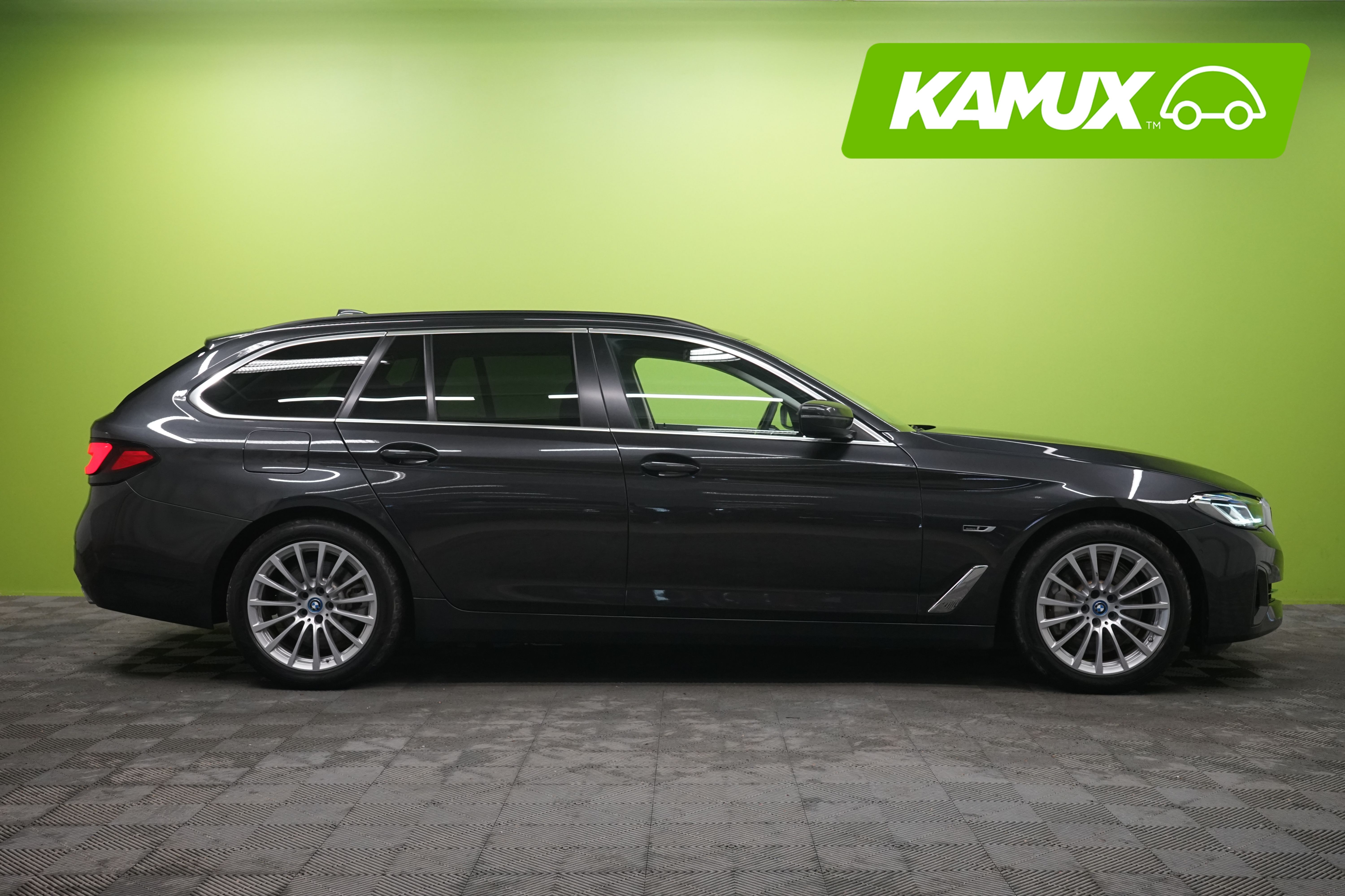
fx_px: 1420
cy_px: 448
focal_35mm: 38
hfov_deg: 50.7
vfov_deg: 35.1
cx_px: 672
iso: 1600
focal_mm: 38
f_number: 7.1
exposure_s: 1/25
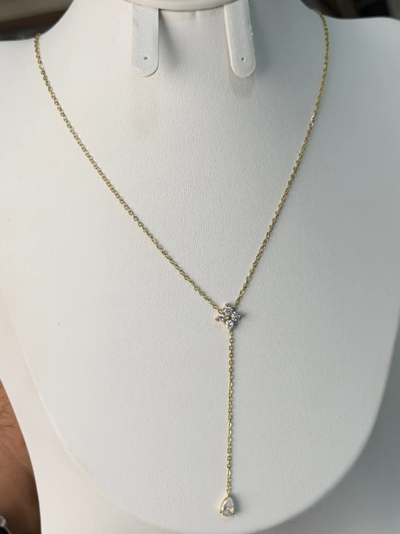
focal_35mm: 49
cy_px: 263
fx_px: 755
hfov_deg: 29.7
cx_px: 202
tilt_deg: -55.9
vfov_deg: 38.9
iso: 80
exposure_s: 1/987
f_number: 1.78
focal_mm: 6.76
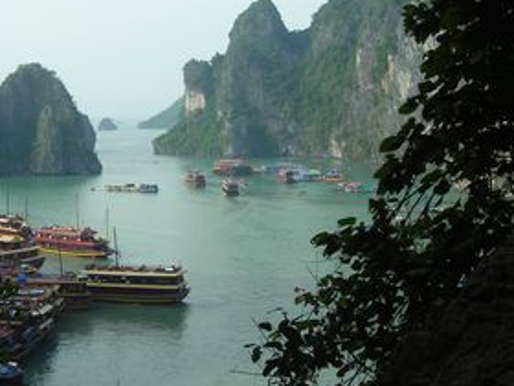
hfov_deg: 31.2
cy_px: 168
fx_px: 906
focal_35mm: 61
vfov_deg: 24.0
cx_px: 134
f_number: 3.2
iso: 50
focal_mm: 6.3
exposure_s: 1/383
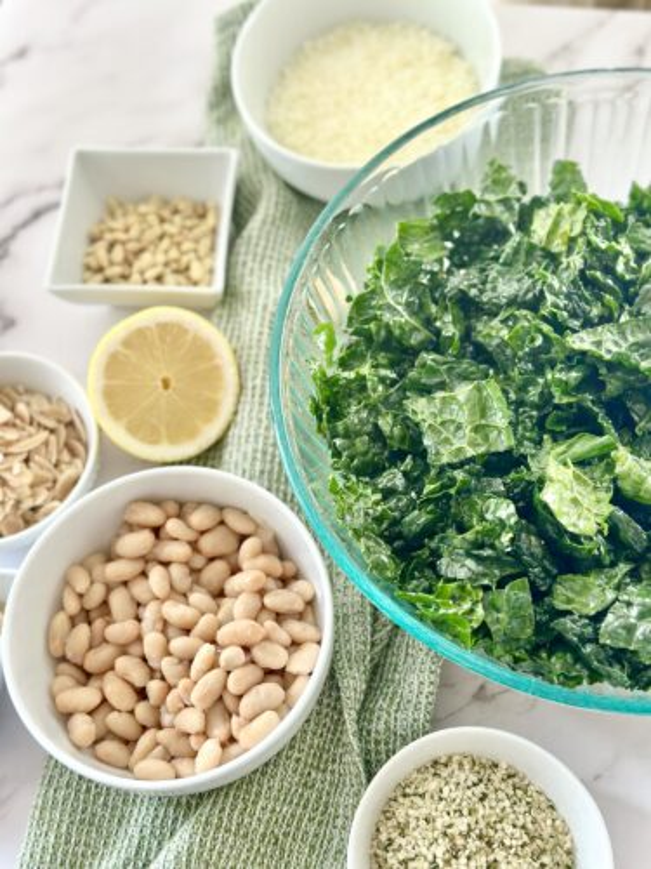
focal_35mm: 48
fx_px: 1204
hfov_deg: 30.3
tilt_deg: -64.1
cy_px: 434
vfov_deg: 39.7
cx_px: 326
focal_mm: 6.86
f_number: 1.78
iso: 125
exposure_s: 1/120
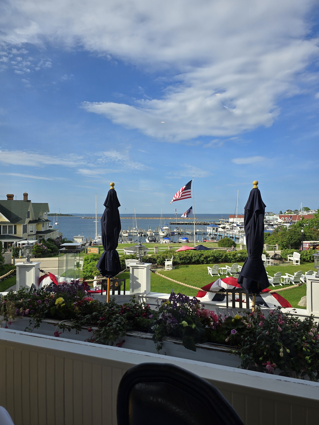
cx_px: 160
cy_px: 212
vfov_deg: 73.9
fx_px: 283
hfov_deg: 58.9
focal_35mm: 23
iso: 12
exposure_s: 1/417
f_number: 1.7
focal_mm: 6.3
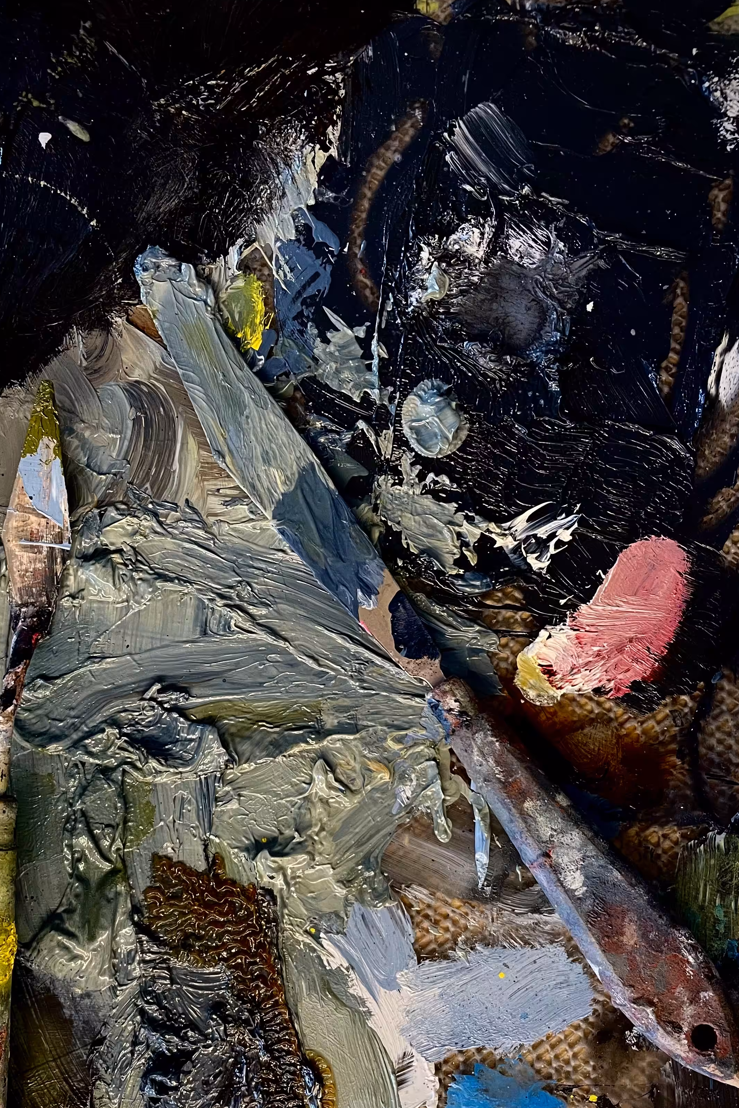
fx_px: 1047
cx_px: 274
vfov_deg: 55.2
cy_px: 692
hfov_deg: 38.6
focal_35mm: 34
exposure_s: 1/50
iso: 160
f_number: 1.6
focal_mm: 4.2
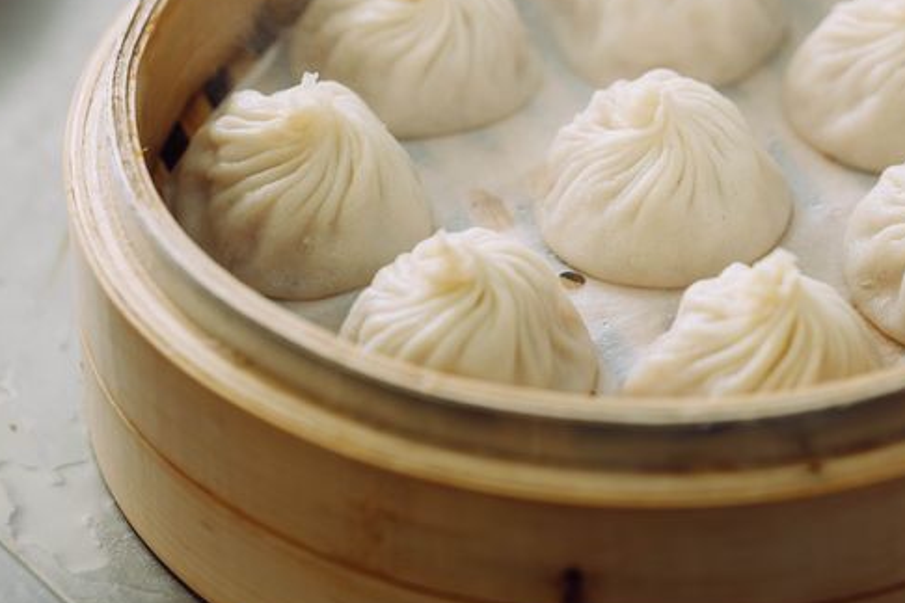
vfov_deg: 10.9
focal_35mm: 126
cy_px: 181
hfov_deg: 16.2
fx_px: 3167
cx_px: 618
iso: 160
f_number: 3.5
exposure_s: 1/100
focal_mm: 85
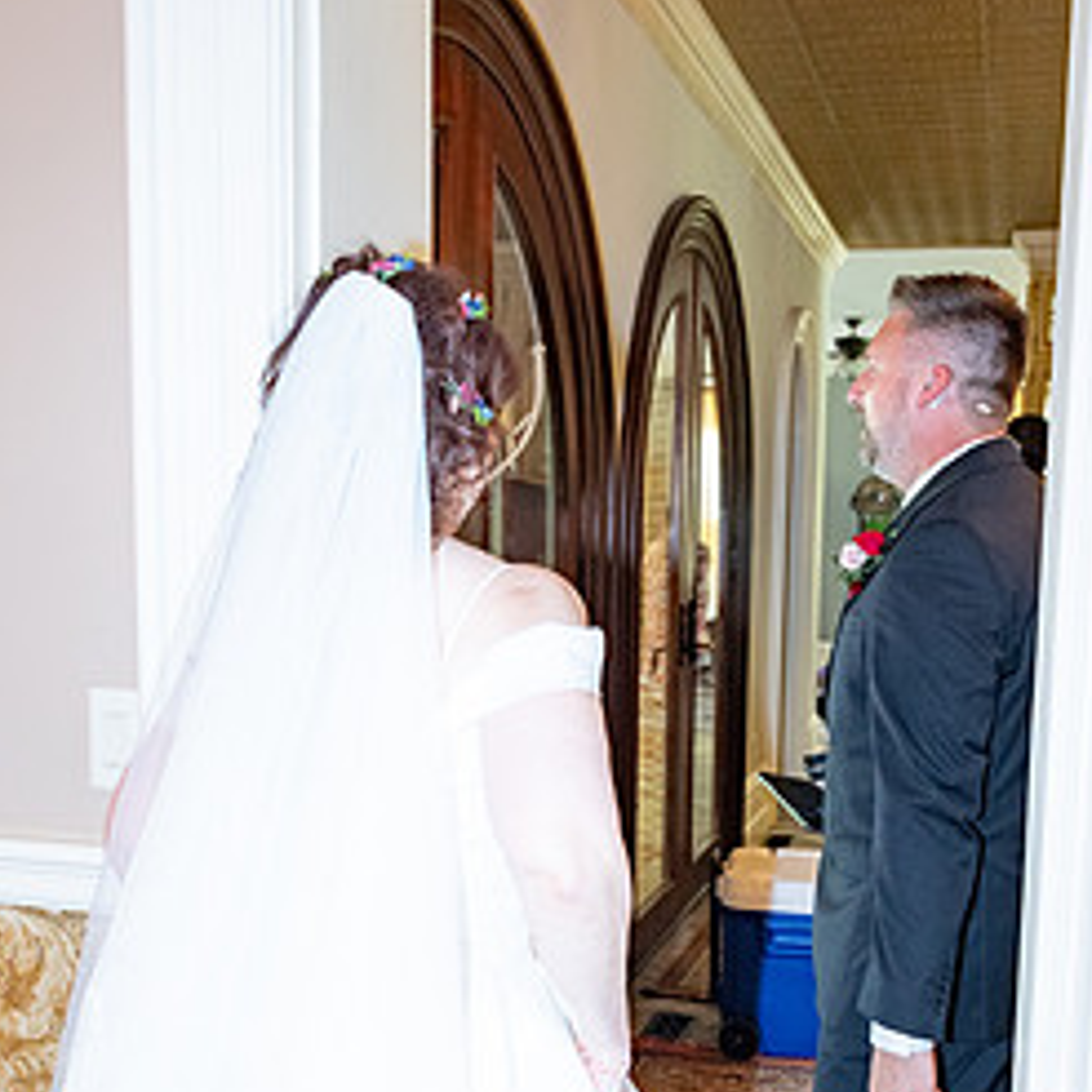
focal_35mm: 42
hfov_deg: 40.0
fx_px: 1499
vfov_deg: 39.5
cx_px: 555
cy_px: 737
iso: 800
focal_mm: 18
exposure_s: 1/125
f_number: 2.8
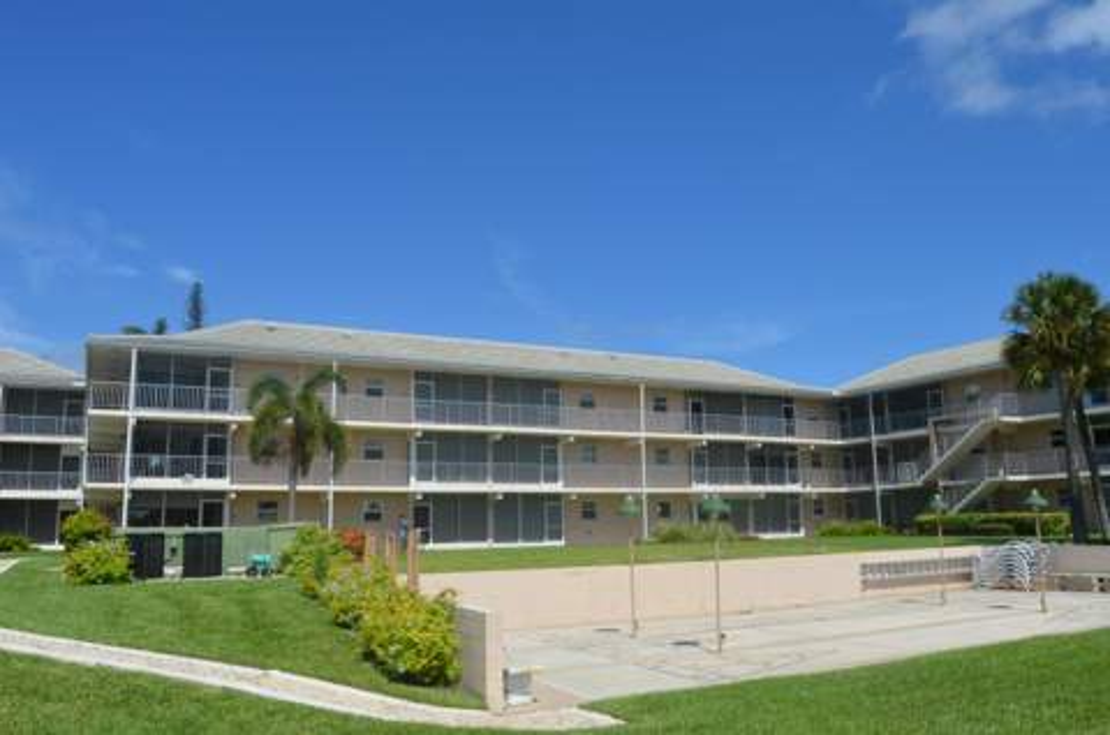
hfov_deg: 67.5
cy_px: 368
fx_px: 831
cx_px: 555
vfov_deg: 47.7
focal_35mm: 27
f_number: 10
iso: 100
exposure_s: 1/400
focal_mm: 18
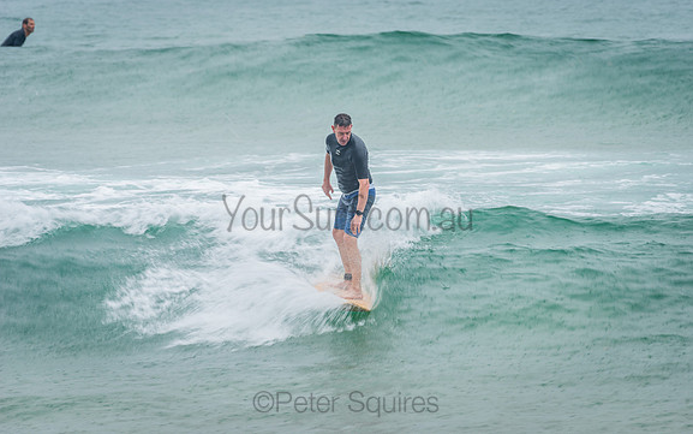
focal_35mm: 512
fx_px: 9673
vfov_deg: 2.6
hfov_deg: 4.1
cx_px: 346
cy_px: 203
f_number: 8
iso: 64
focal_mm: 500
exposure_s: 1/25
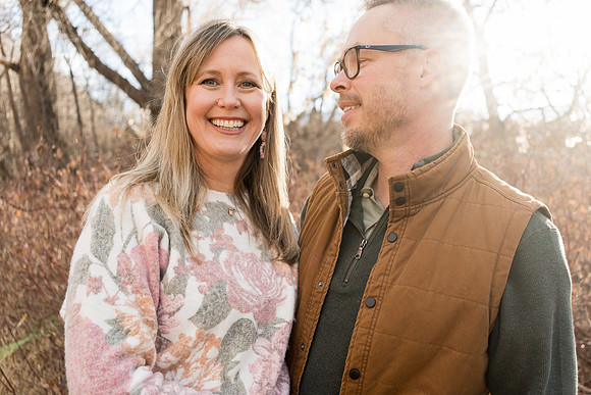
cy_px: 198
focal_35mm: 35
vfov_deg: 37.9
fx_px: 575
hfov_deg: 54.4
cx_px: 296
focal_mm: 35
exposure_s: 1/200
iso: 200
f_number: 4
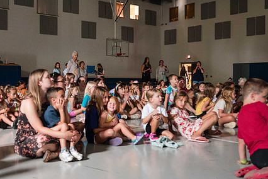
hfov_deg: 45.2
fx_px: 320
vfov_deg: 31.2
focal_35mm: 43
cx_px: 108
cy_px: 85
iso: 5000
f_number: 4
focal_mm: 30
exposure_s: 1/60
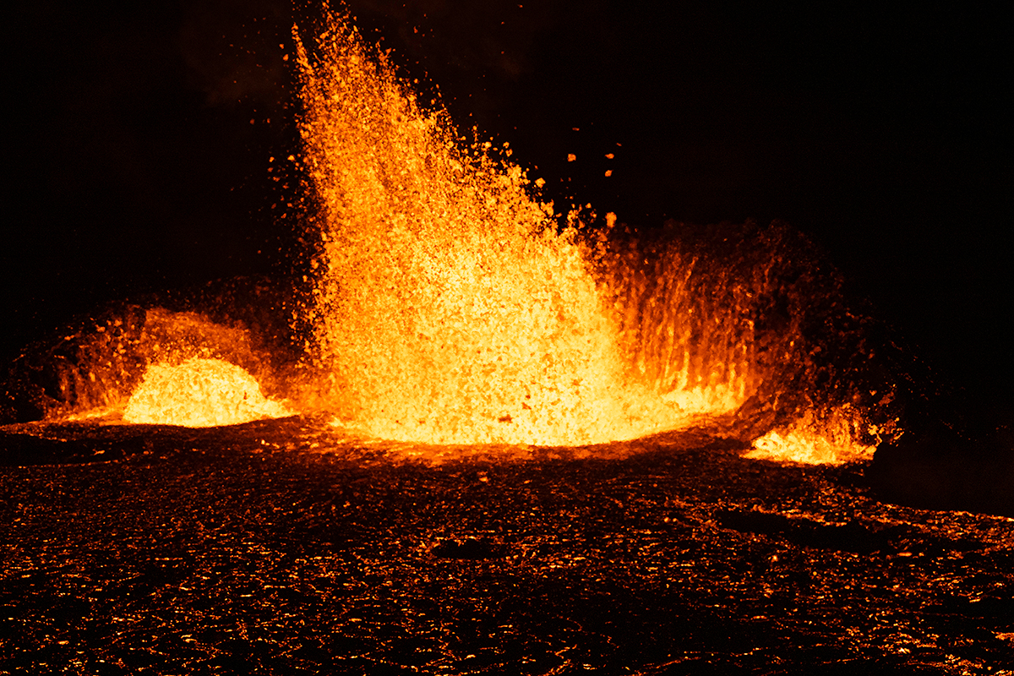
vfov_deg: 7.5
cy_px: 437
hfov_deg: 11.2
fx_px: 5182
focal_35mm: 184
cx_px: 692
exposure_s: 1/250
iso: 320
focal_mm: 115
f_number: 6.3
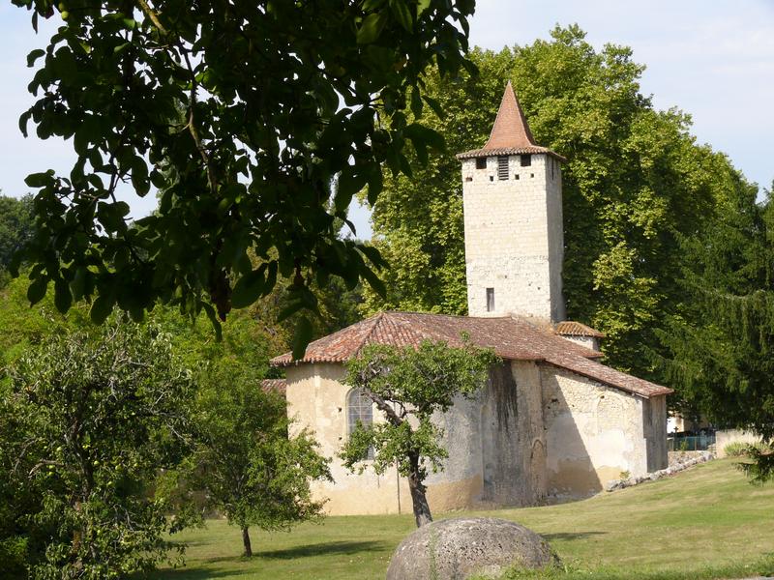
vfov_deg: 18.7
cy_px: 290
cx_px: 387
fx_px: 1766
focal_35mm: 79
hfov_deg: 24.7
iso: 200
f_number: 7.1
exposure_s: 1/400
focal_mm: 16.6
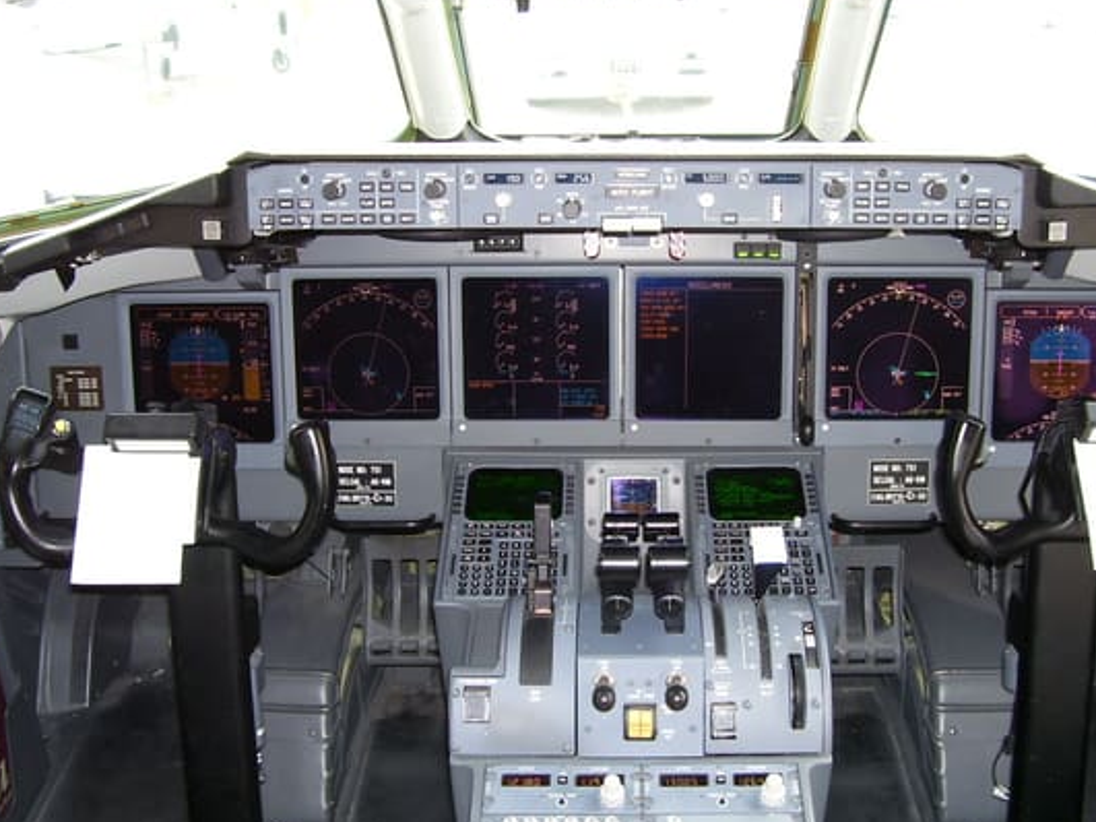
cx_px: 634
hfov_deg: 45.6
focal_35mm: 41
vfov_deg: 35.1
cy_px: 372
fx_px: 1298
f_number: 2.7
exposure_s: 1/60
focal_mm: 5.6
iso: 80
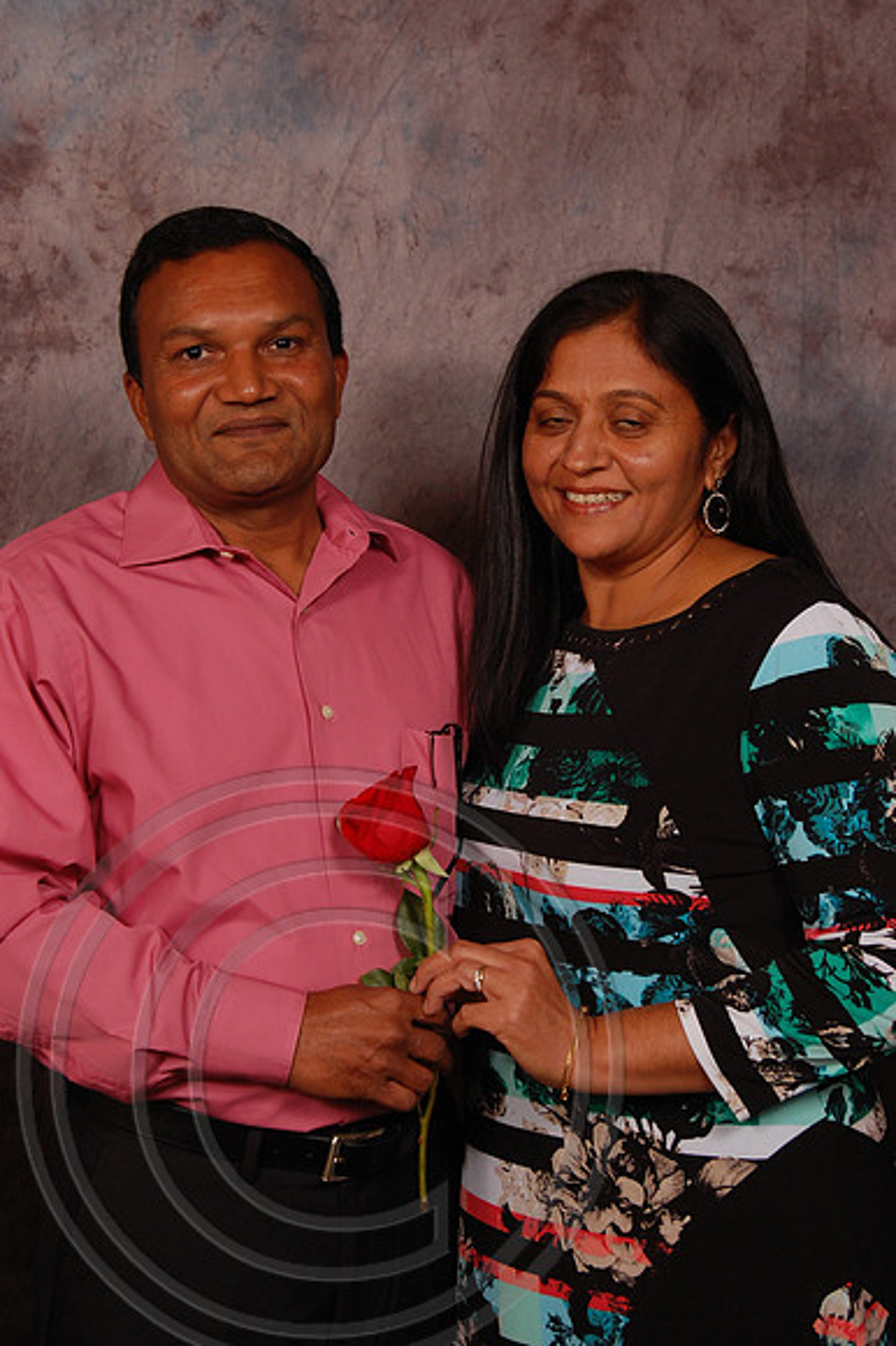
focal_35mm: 63
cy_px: 673
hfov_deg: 21.5
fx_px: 2355
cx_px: 448
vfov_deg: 31.9
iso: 400
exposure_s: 1/200
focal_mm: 42
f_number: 5.6
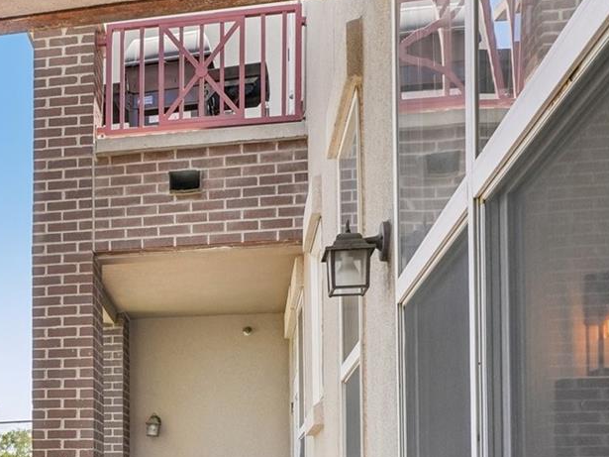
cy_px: 500
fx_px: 792
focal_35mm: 45
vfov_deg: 29.2
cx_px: 51
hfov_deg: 38.9
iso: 100
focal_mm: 12
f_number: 8
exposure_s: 1/45
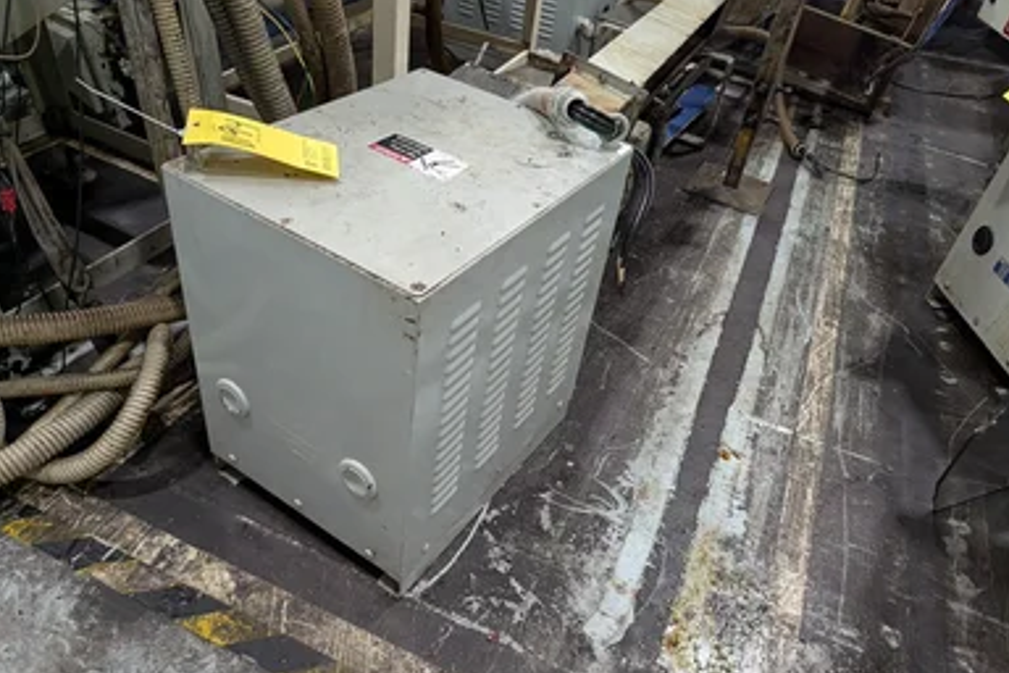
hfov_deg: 69.4
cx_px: 504
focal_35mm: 26
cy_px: 343
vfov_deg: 49.6
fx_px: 729
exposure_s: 1/289
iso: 1601
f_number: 1.68
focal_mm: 6.9
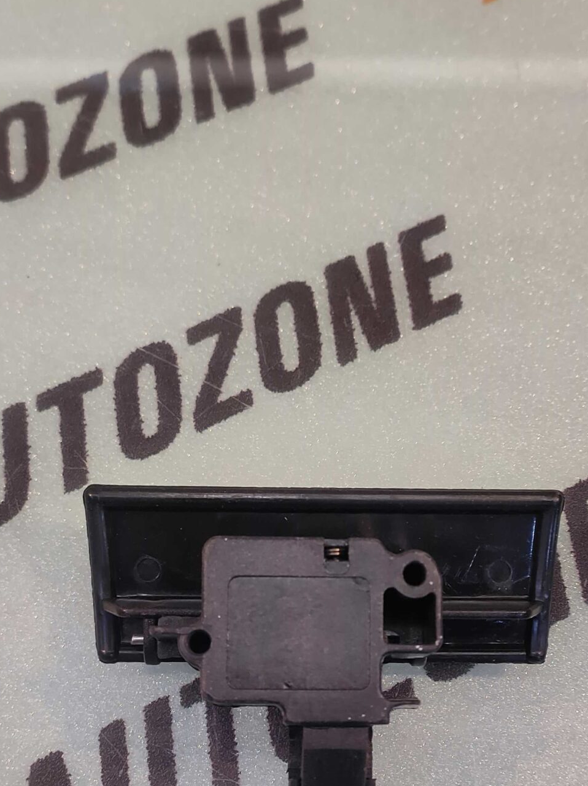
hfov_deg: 41.7
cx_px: 323
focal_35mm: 34
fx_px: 771
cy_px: 523
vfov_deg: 53.0
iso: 131
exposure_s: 1/50
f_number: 1.79
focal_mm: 4.74
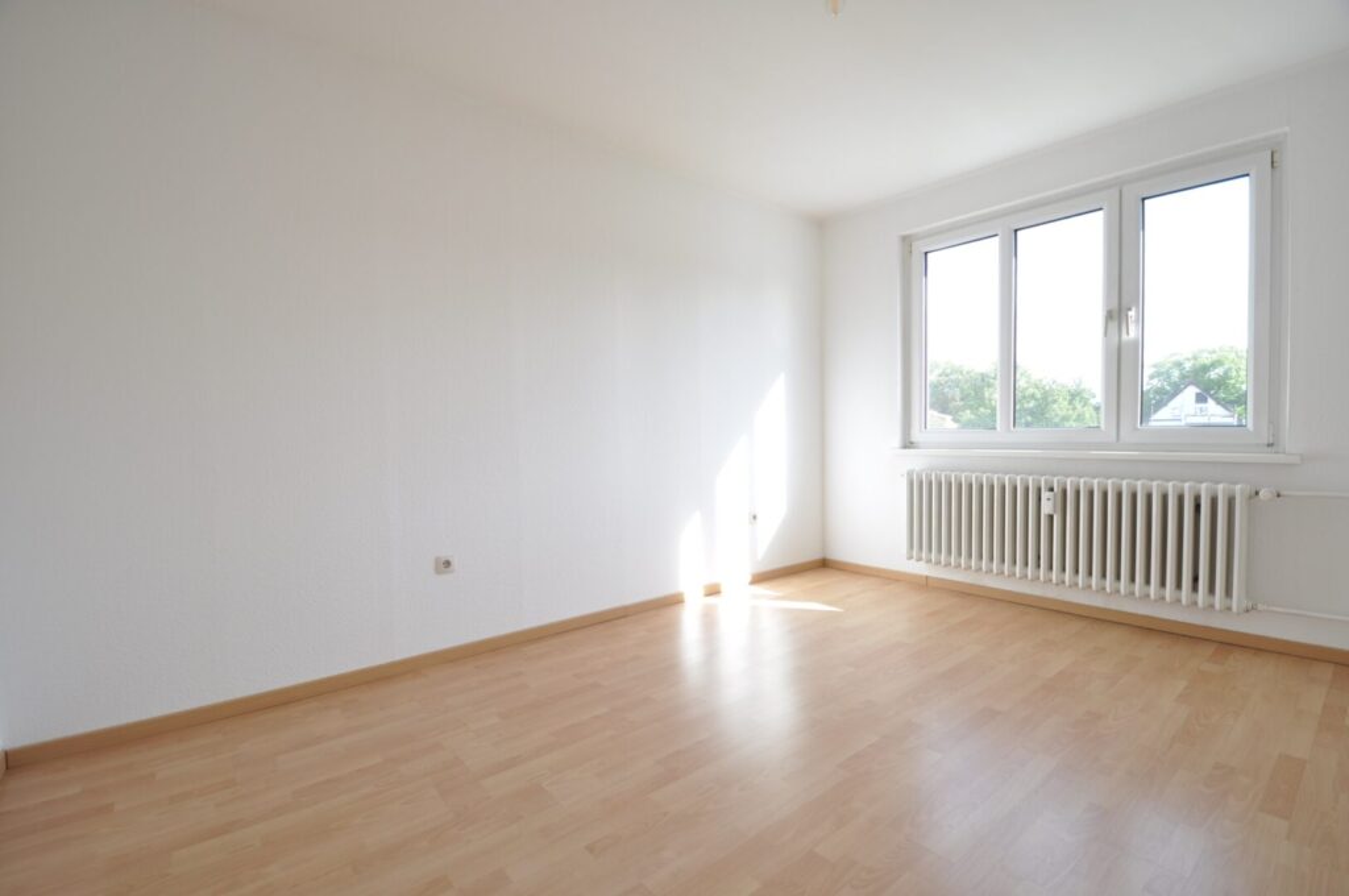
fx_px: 561
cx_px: 674
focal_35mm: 15
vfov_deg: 77.2
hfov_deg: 100.5
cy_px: 448
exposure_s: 1/125
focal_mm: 10
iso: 200
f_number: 3.5
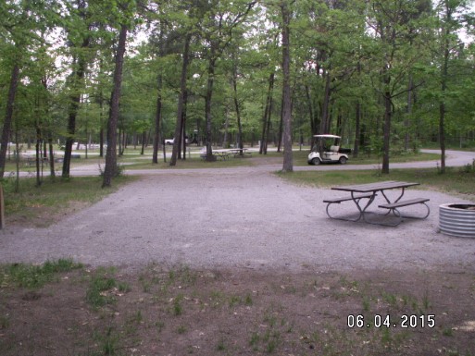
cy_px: 178
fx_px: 480
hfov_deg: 52.6
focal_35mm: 35
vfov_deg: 40.7
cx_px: 238
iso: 50
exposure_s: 1/60
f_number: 3.2
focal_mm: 5.86
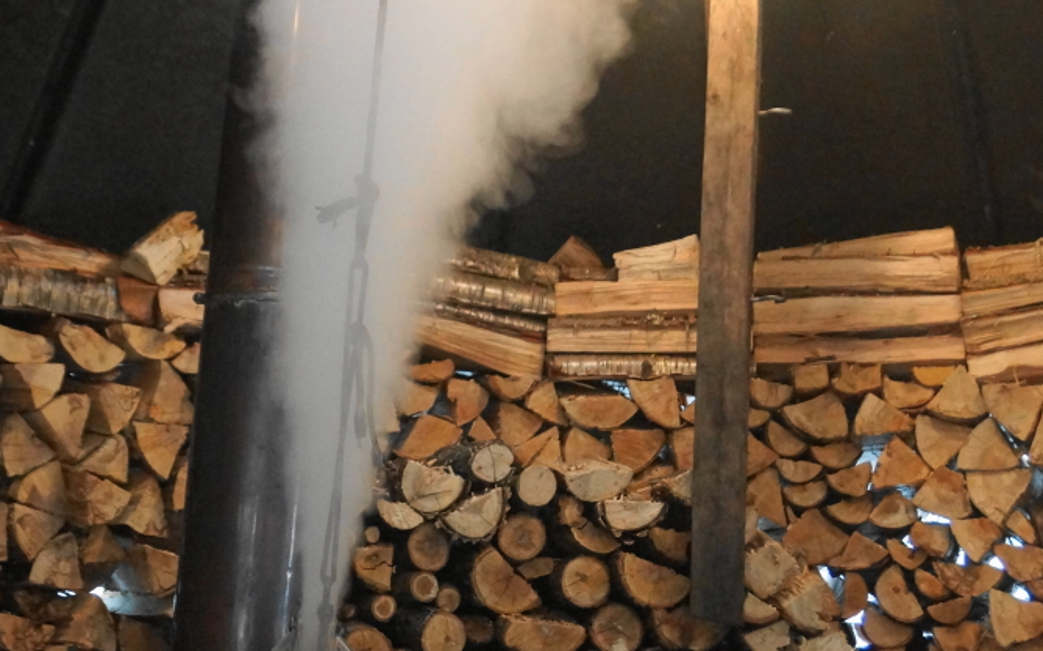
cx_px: 322
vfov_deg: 22.3
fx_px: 1648
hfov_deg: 34.7
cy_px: 354
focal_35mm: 58
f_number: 4
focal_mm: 18
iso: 1600
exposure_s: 1/60
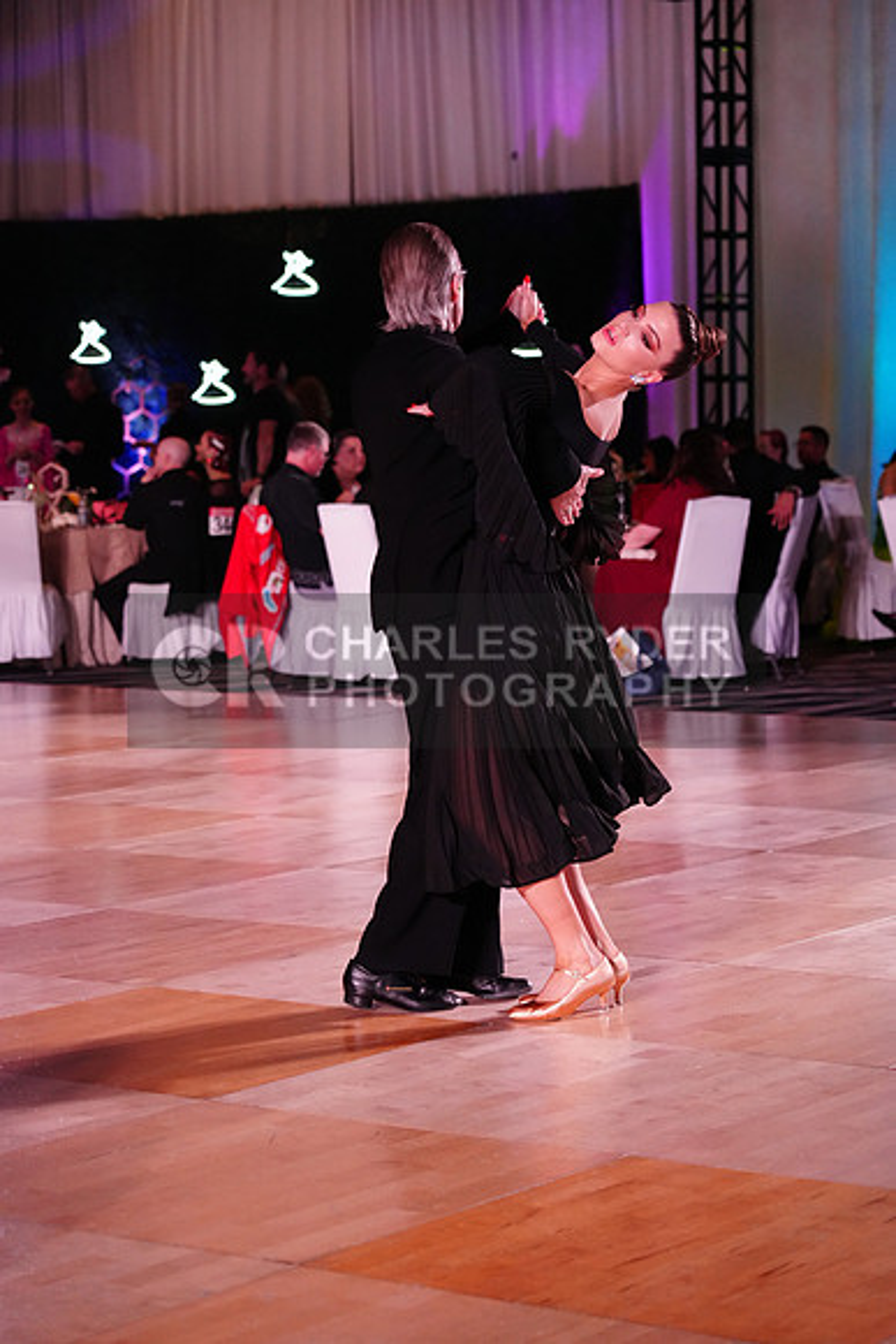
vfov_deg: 22.6
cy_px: 672
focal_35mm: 90
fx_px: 3358
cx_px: 448
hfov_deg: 15.2
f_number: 4
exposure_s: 1/500
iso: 4000
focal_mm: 90
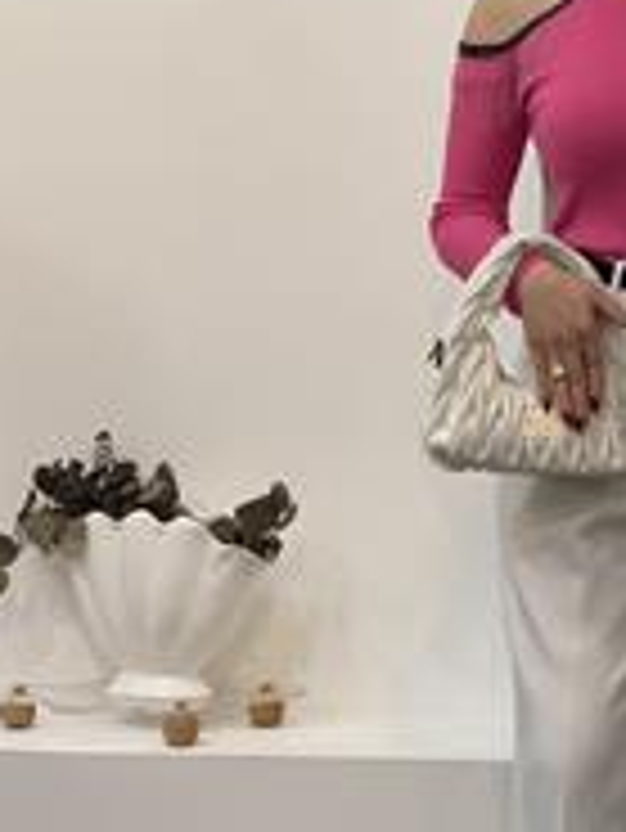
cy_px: 429
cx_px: 608
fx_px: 2794
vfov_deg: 17.0
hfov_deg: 12.6
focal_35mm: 116
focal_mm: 6
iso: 64
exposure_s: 1/100
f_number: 2
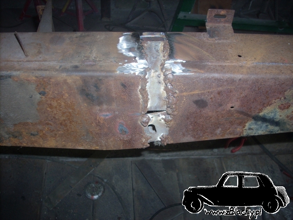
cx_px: 146
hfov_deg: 50.1
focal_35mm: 37
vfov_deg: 38.7
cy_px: 110
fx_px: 313
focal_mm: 6.2
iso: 64
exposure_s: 1/60
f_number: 2.8
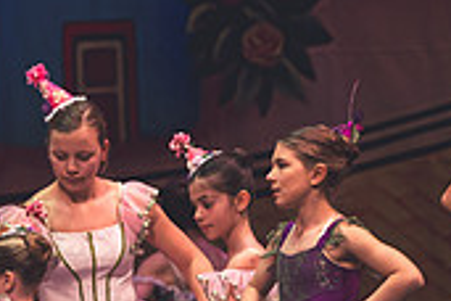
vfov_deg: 1.7
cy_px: 400
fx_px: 10184
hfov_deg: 2.5
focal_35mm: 813
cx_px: -243
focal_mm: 160
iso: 800
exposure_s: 1/250
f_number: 2.8
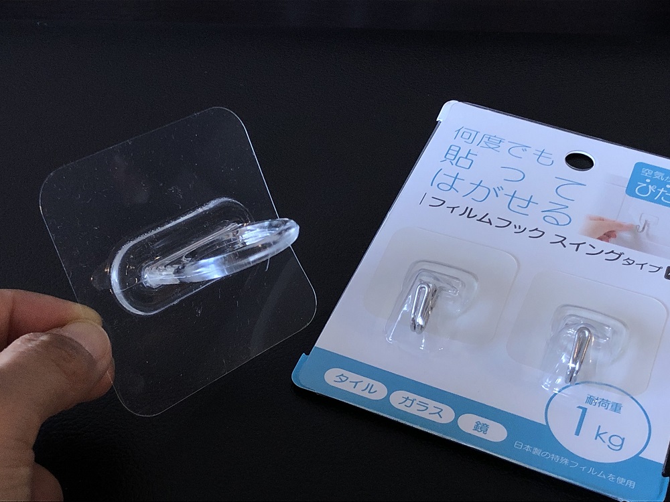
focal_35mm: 56
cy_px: 251
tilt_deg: -45.6
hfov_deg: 34.3
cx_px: 335
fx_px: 1084
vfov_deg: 26.1
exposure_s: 1/33
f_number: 1.8
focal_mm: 3.99
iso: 25
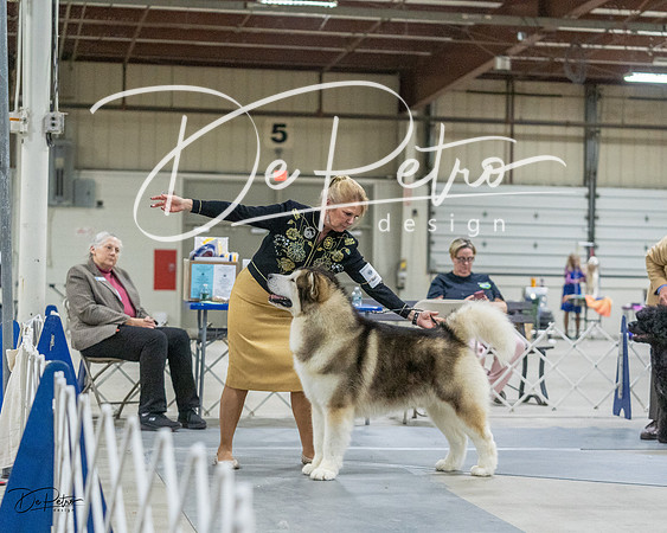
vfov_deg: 19.4
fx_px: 1556
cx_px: 334
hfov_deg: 24.2
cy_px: 266
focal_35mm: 79
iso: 6400
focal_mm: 70
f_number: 3.2
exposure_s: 1/320
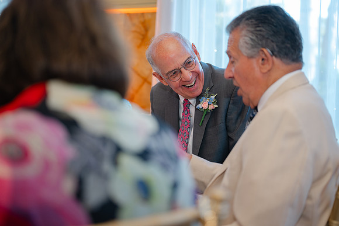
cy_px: 113
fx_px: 471
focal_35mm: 50
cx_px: 170
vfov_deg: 27.0
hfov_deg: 39.6
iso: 320
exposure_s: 1/100
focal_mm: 50
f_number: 1.8
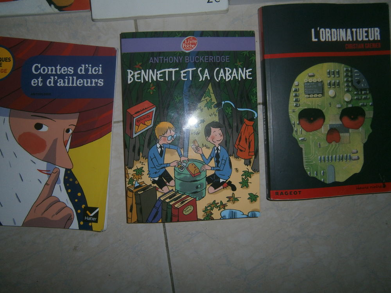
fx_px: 294
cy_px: 146
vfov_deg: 53.1
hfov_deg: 67.3
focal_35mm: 26
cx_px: 196
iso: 80
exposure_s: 1/30
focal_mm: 4.7
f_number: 2.8
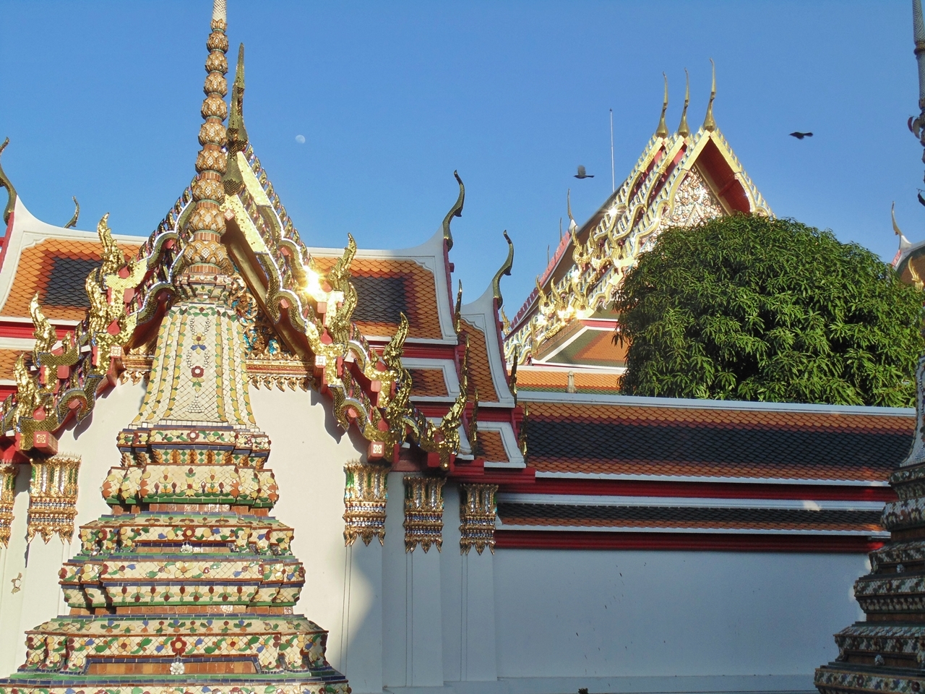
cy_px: 347
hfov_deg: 45.8
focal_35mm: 41
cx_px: 462
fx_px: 1096
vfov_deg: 35.1
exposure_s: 1/640
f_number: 3.6
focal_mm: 7.4
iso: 80
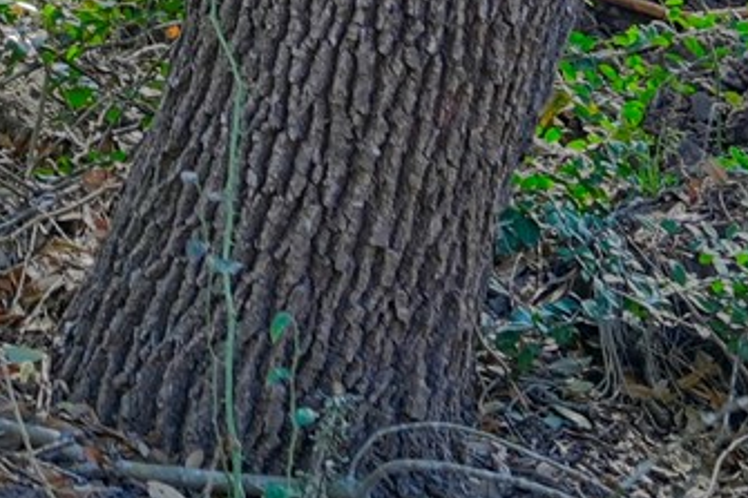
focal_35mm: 188
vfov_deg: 6.6
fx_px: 3904
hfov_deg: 10.1
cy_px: -989
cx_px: -770
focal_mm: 29
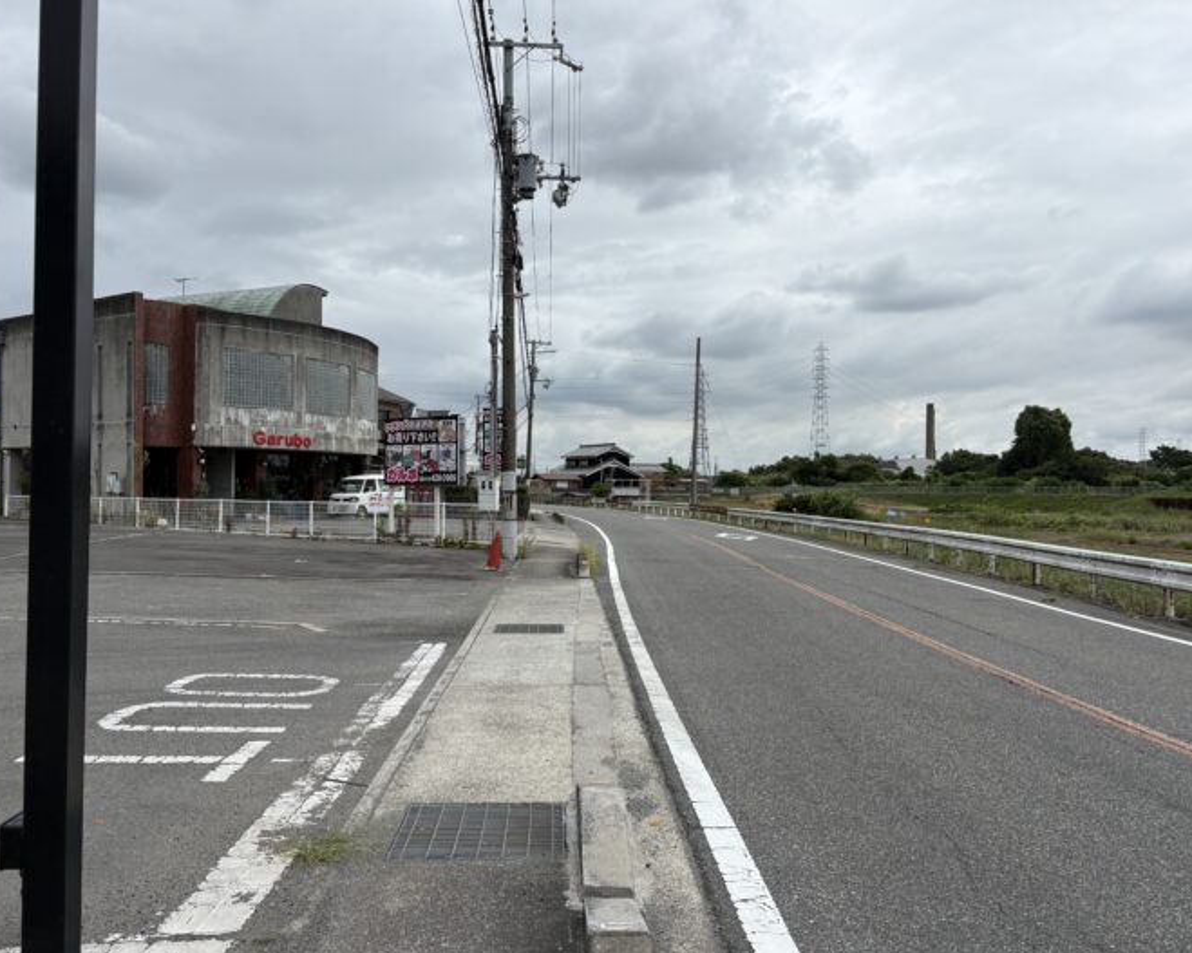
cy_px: 478
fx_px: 988
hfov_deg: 62.2
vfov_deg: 51.5
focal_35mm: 28
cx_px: 605
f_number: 1.6
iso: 50
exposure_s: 1/8850
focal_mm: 5.96
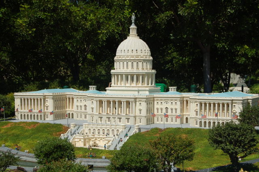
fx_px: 539
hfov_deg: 27.0
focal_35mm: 75
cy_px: 86
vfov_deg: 18.2
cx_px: 130
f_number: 8
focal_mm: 50
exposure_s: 1/200
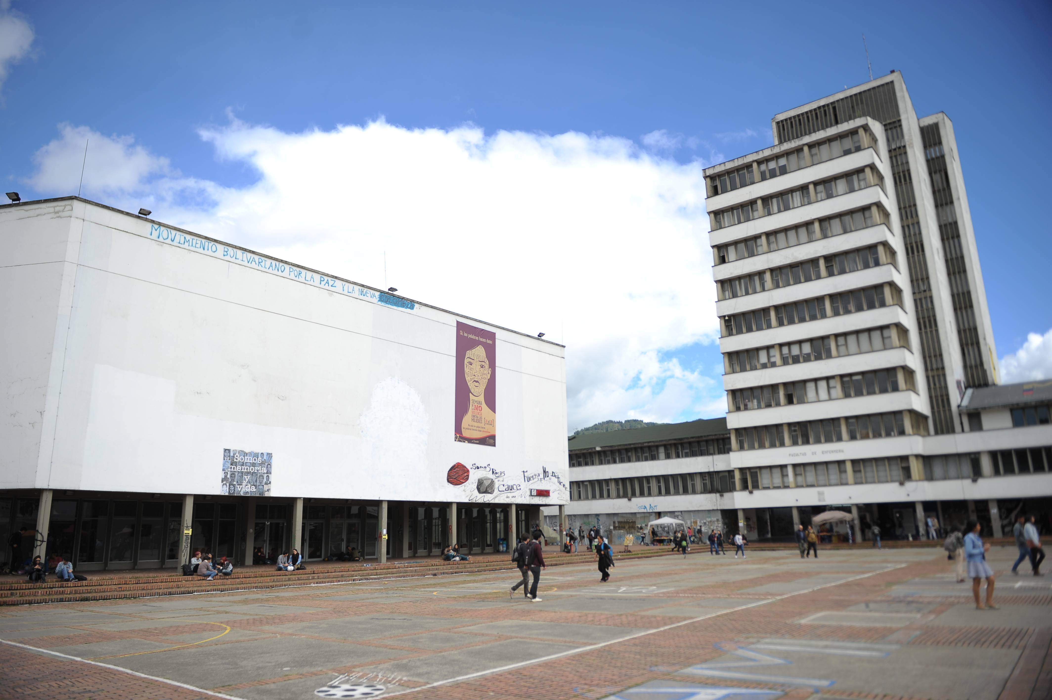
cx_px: 526
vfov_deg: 53.1
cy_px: 350
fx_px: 701
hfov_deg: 73.8
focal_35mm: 24
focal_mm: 24
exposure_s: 1/1600
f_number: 2.8
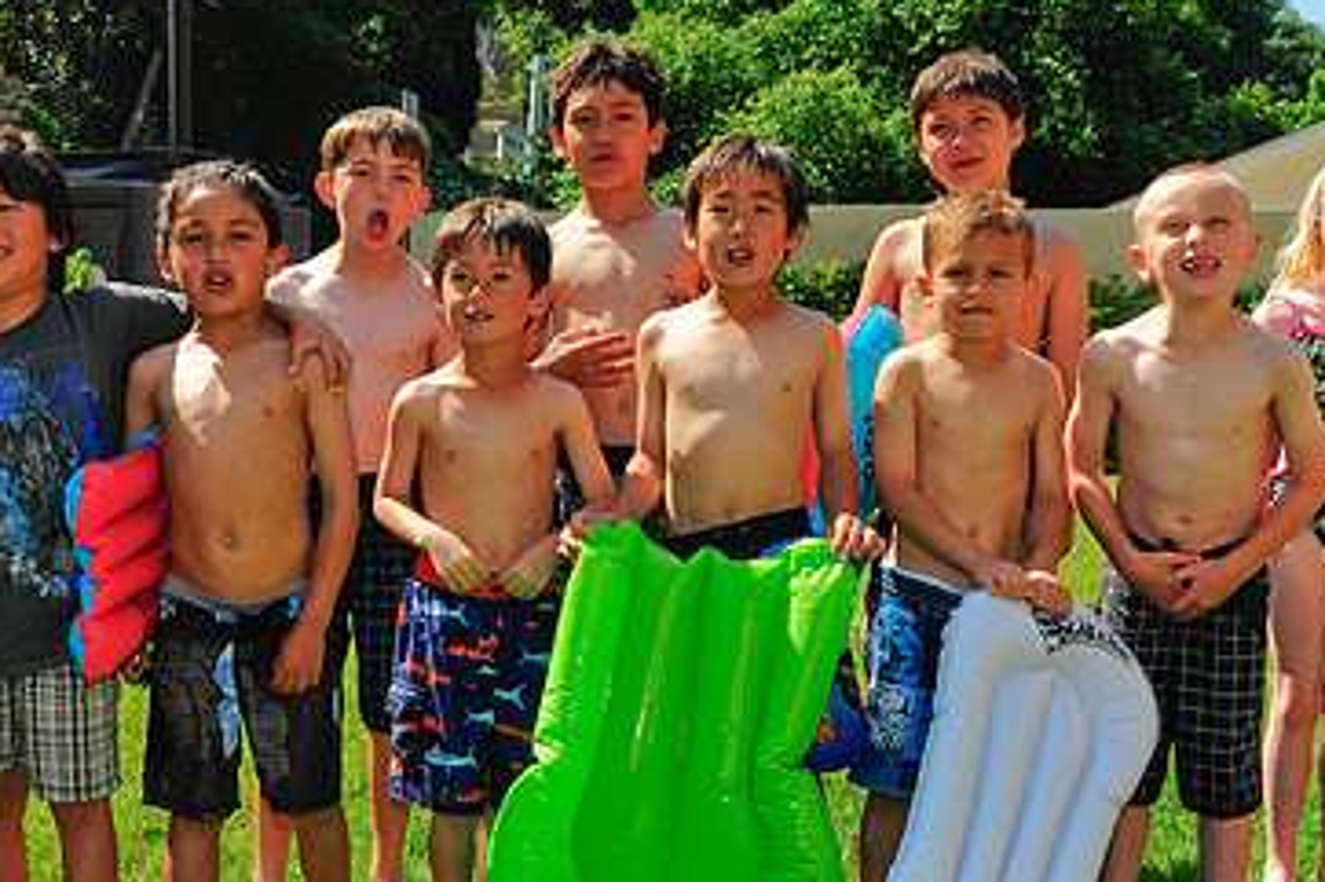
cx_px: 648
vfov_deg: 28.0
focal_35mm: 48
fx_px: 1766
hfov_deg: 41.1
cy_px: 481
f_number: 5.6
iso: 200
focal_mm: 20
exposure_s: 1/125
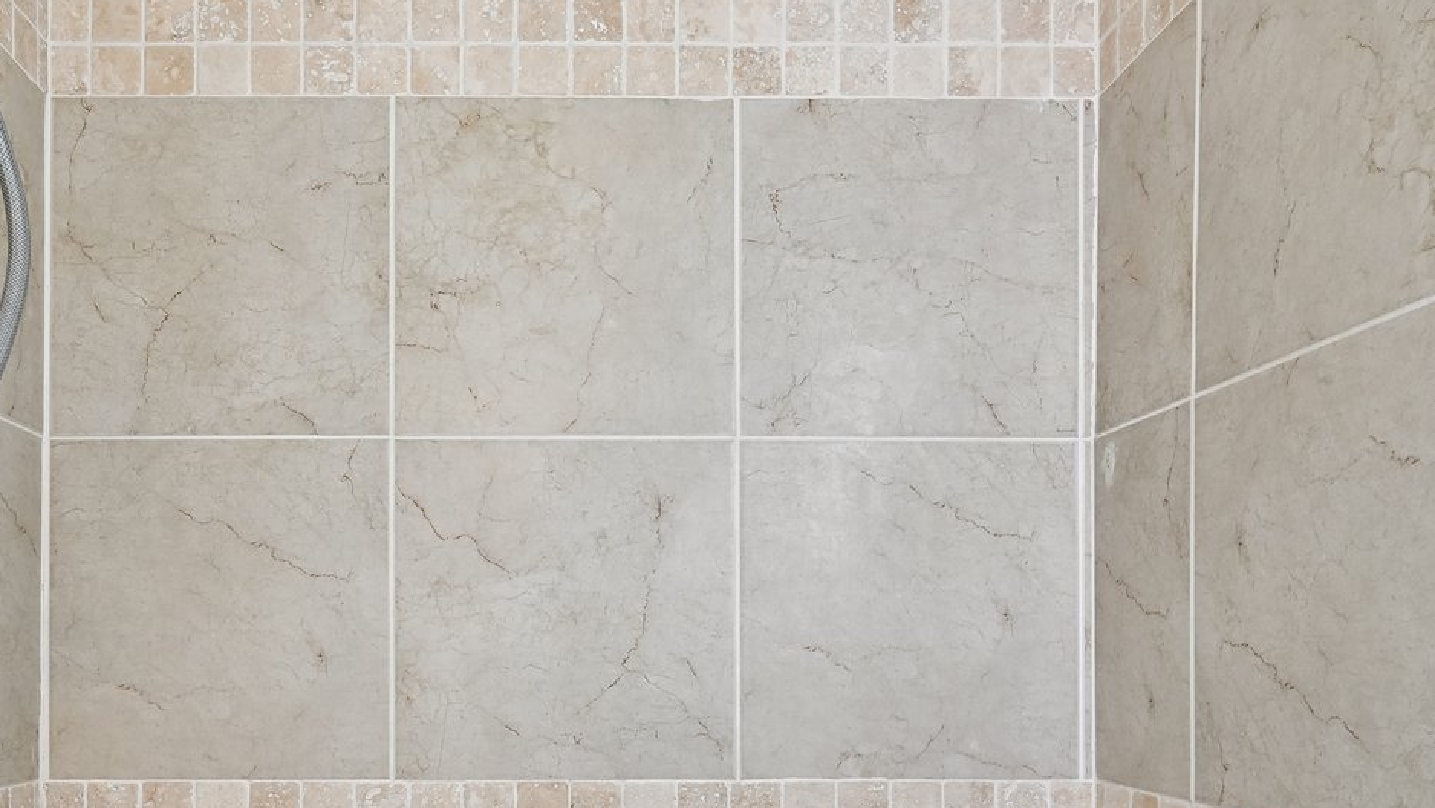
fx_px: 1218
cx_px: 577
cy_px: 645
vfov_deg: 35.5
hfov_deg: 60.5
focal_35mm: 32
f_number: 8
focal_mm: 14
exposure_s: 1/15
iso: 110
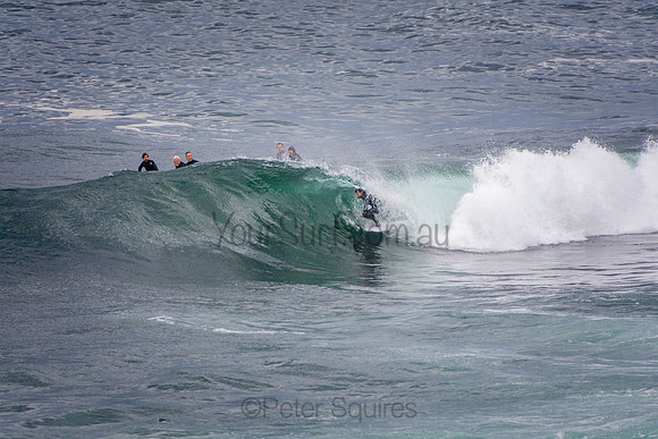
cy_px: 220
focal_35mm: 600
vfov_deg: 2.3
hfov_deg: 3.4
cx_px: 329
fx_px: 10969
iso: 1250
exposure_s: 1/800
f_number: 5.6
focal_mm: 400
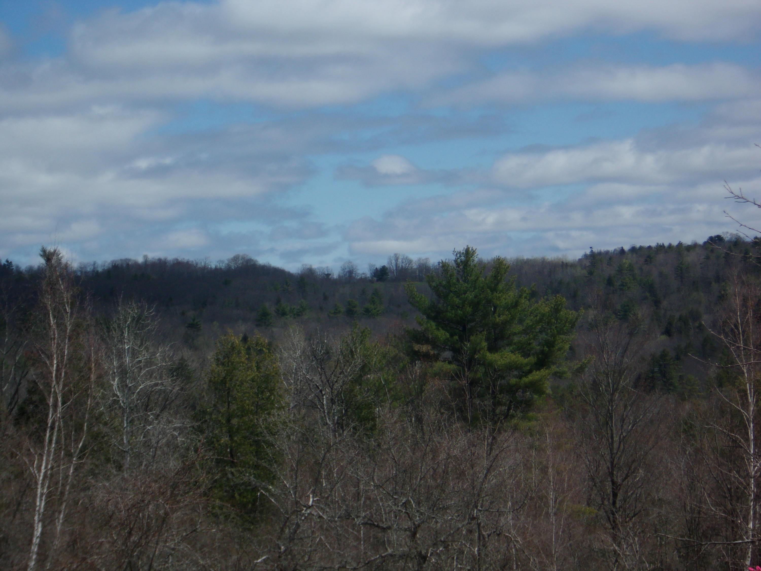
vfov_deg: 13.7
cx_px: 380
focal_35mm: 108
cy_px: 286
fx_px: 2374
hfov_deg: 18.2
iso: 80
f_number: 6.6
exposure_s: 1/600
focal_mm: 19.6
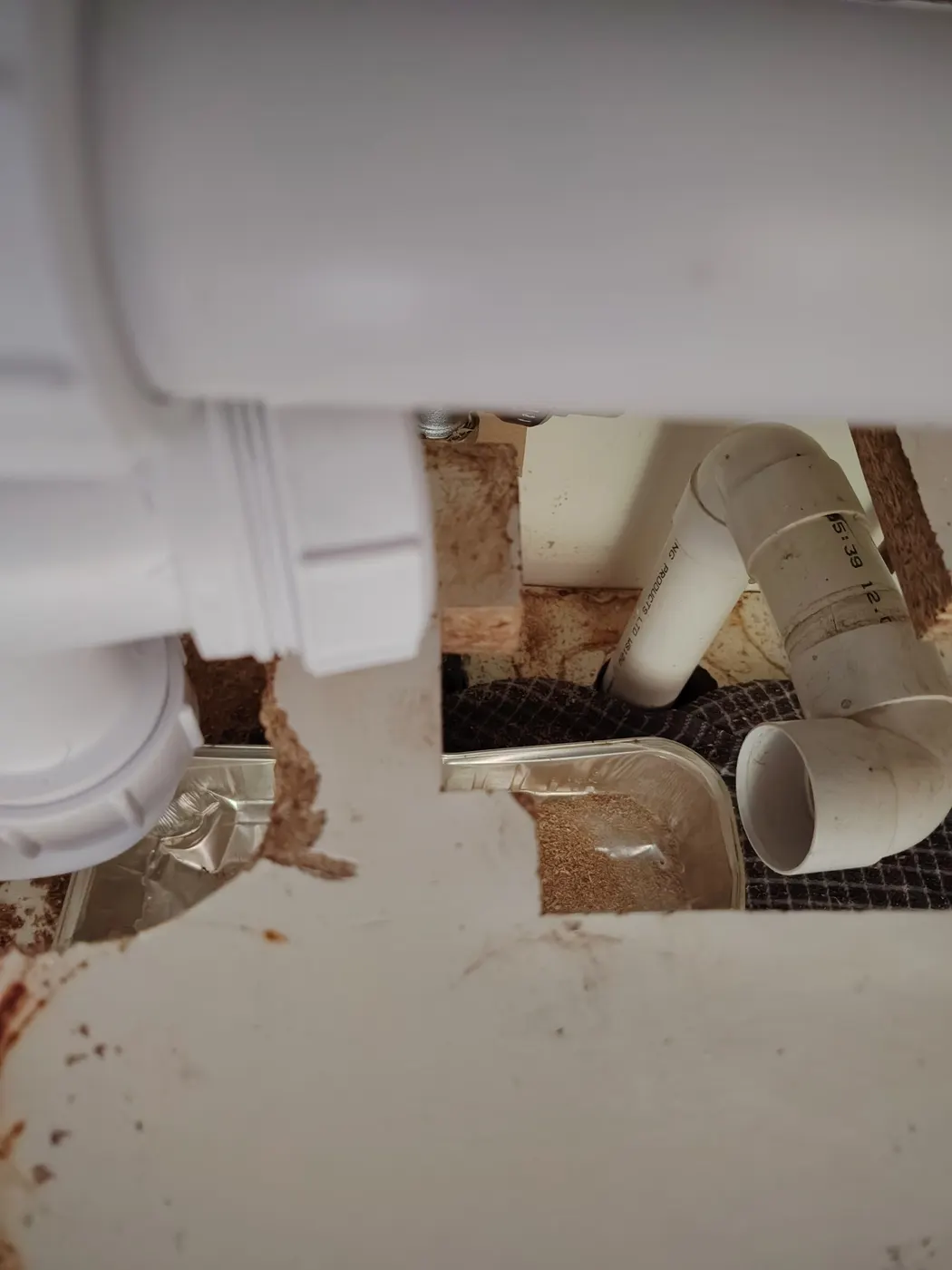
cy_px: 635
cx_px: 476
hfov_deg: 56.8
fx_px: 880
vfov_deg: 71.6
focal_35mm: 24
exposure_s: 1/80
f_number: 1.75
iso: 7488
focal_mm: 5.25
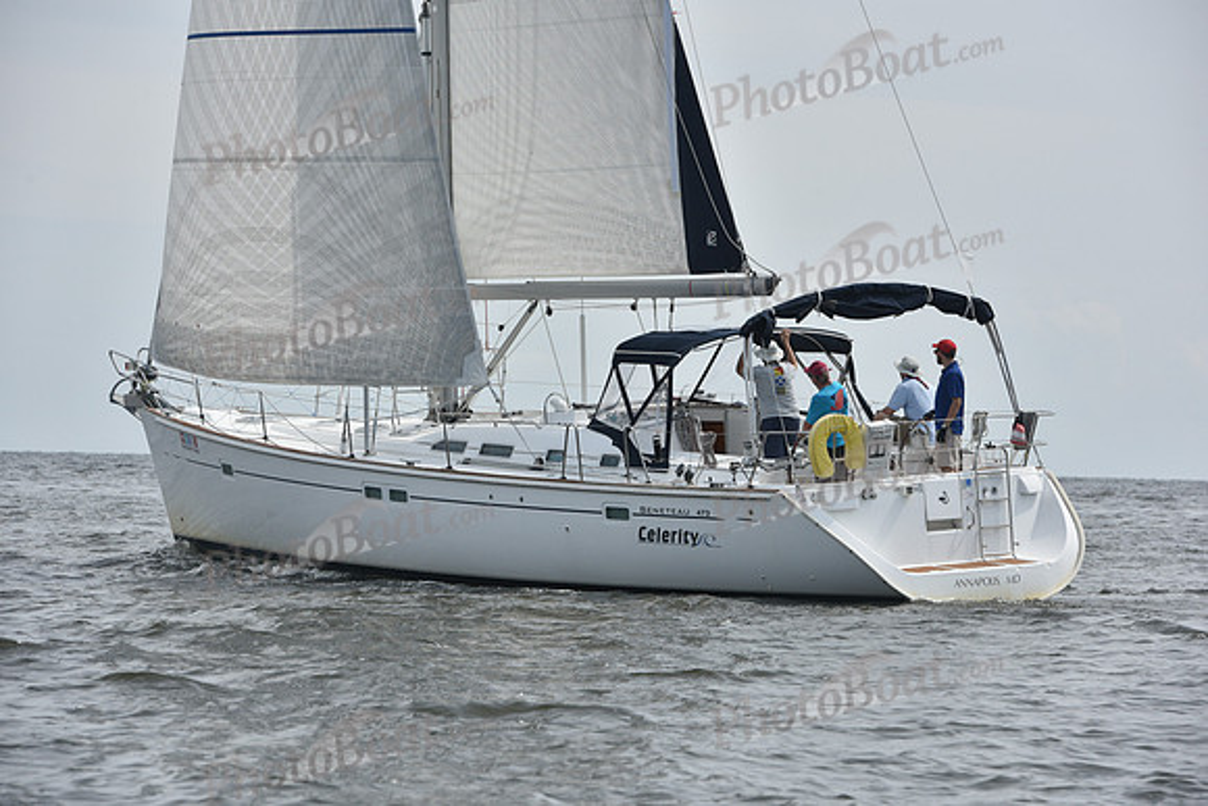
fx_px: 5873
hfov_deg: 11.7
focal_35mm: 175
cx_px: 604
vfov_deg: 7.9
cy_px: 403
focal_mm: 175
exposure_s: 1/1250
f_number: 9
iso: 320
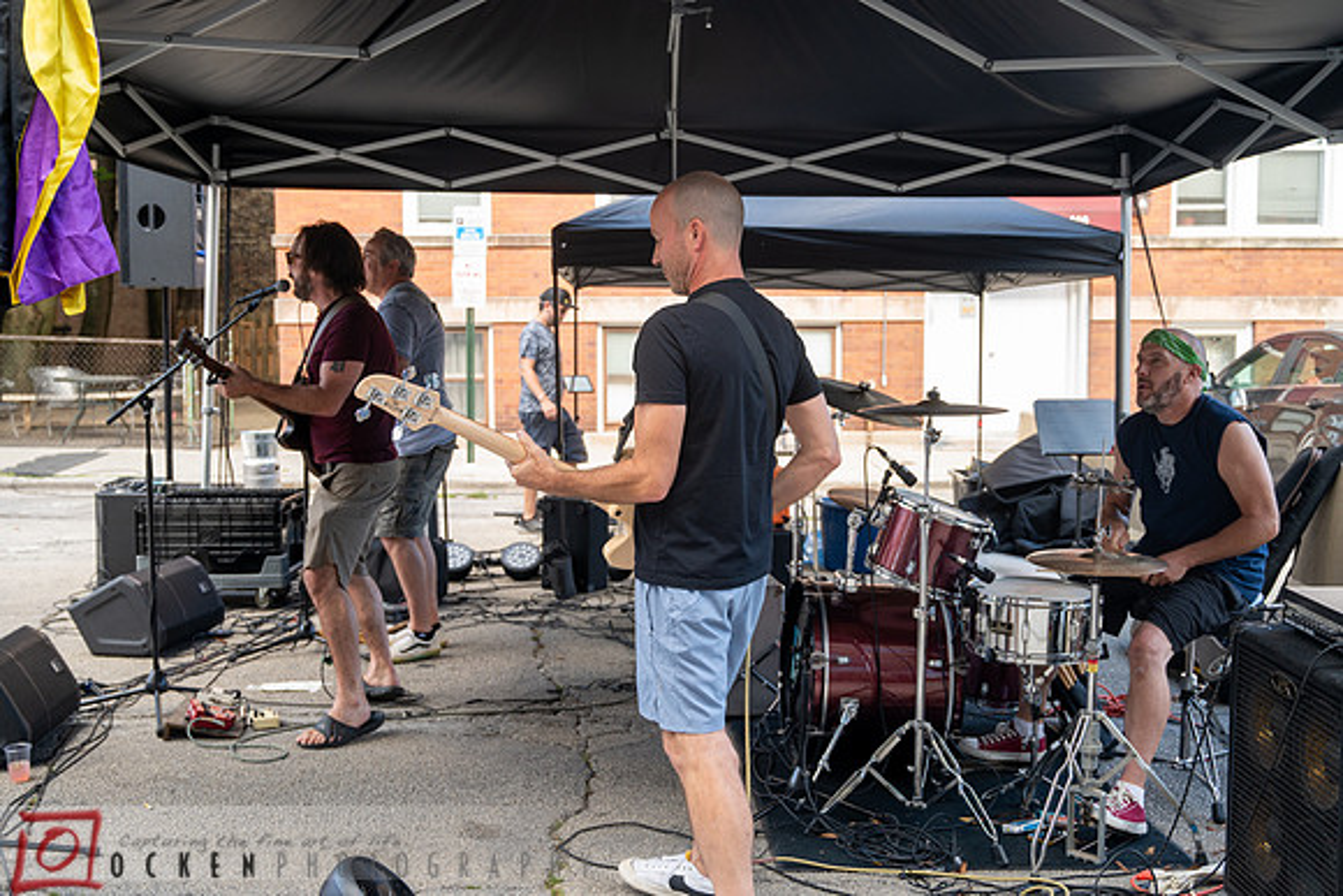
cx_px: 672
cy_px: 448
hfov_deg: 51.8
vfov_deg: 35.9
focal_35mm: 37
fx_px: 1384
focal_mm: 37
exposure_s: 1/160
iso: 400
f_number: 4.5
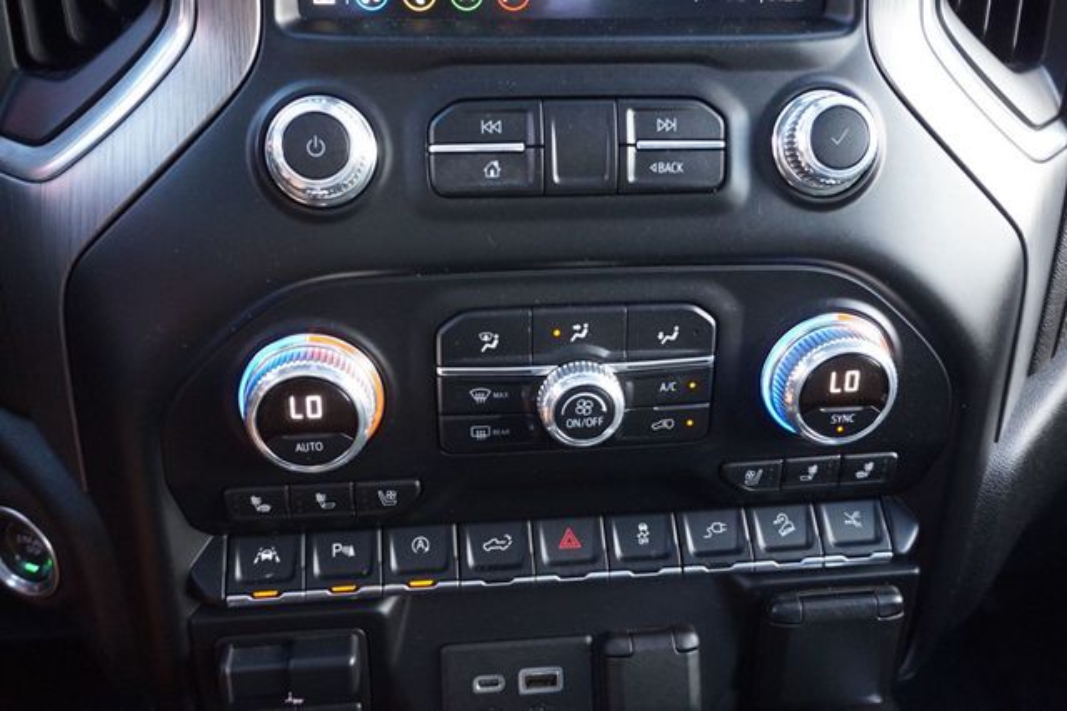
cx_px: 534
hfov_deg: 57.2
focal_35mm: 33
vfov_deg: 39.9
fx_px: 978
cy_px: 356
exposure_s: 1/60
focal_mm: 22
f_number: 4
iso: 1600
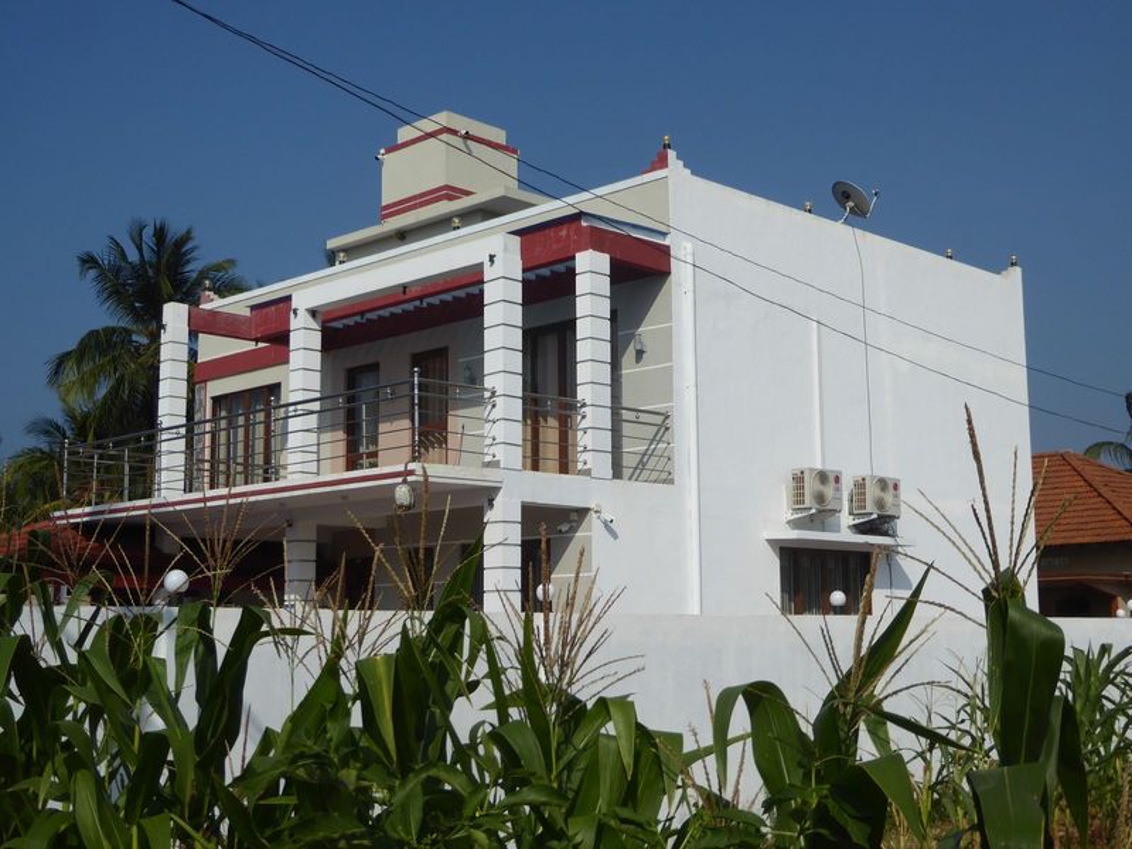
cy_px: 424
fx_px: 1602
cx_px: 566
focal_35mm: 49
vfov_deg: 29.7
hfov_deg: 38.9
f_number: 4
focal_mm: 8.4
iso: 80
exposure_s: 1/1600
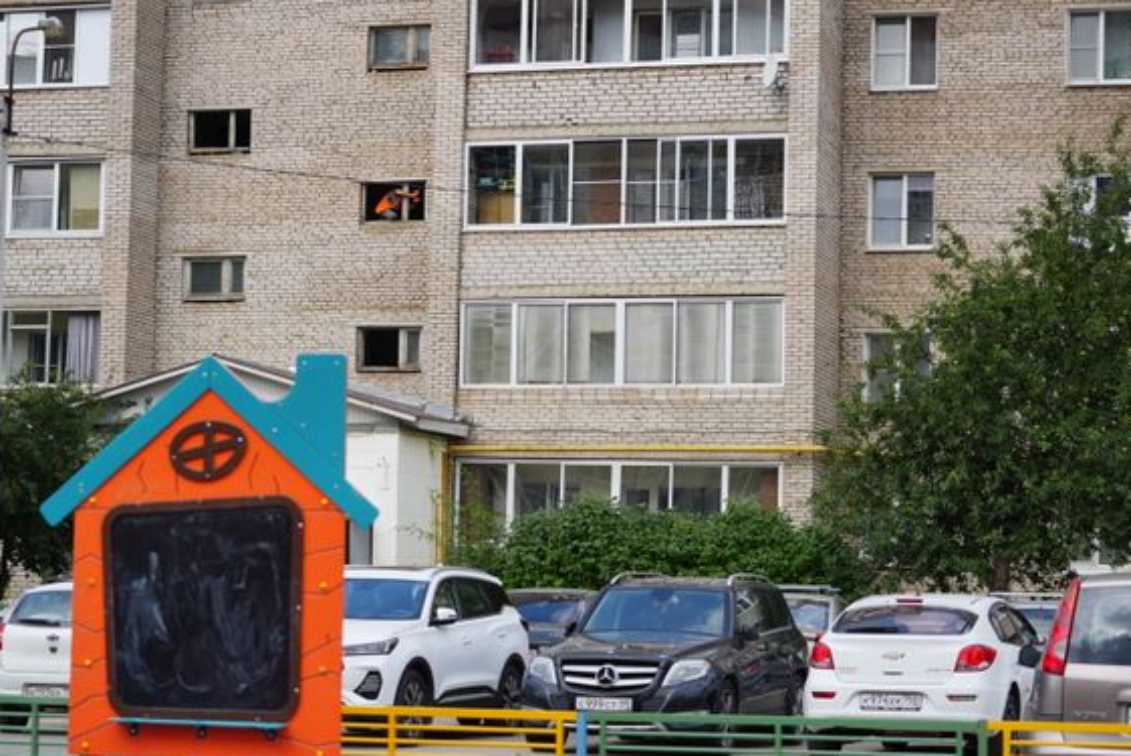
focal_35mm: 87
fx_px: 2735
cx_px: 503
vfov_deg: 15.7
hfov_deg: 23.4
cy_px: 425
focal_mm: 70
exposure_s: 1/4000
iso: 400
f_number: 3.2
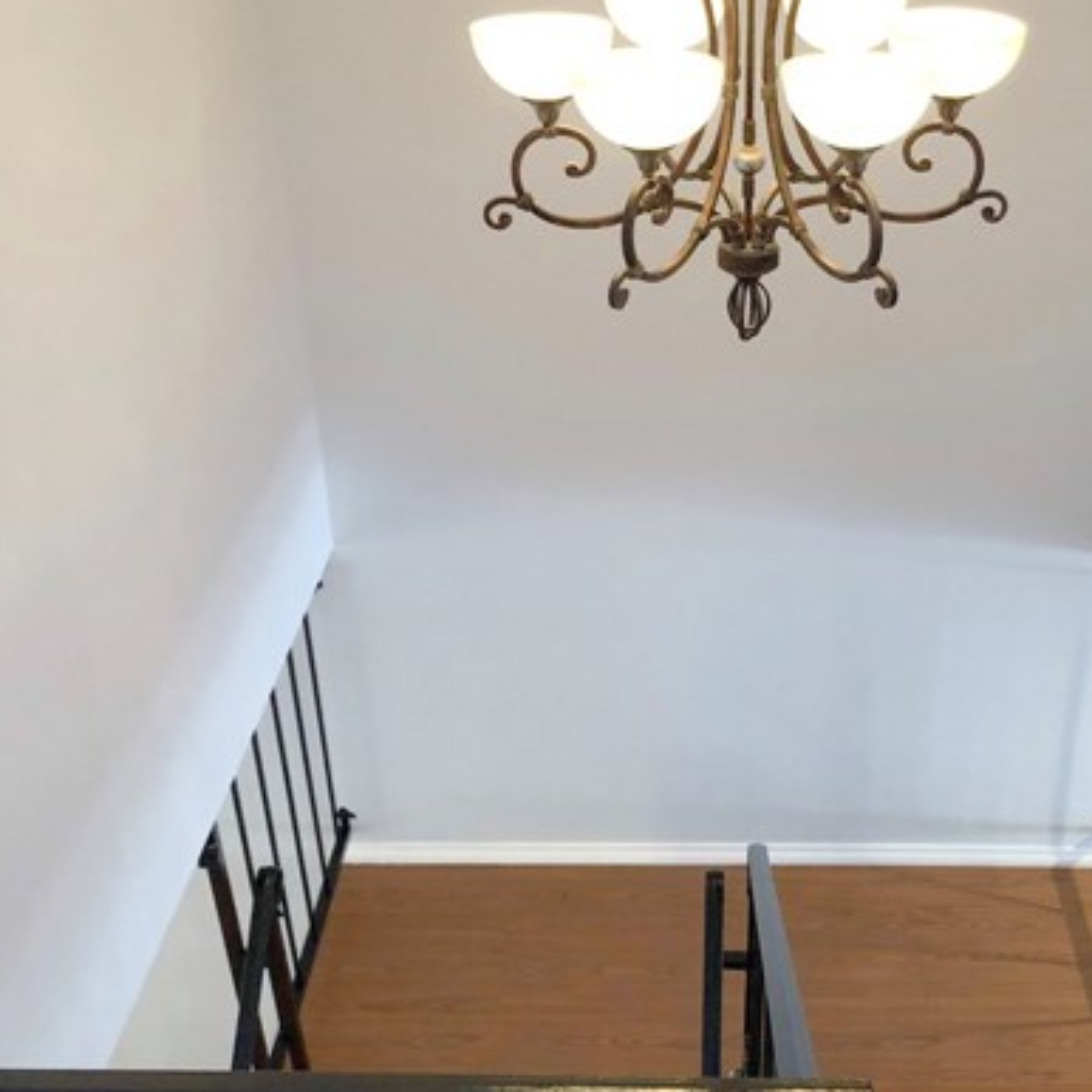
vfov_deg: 40.9
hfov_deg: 40.2
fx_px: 1463
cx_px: 767
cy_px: 577
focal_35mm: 41
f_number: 1.8
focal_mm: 3.99
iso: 64
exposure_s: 1/15
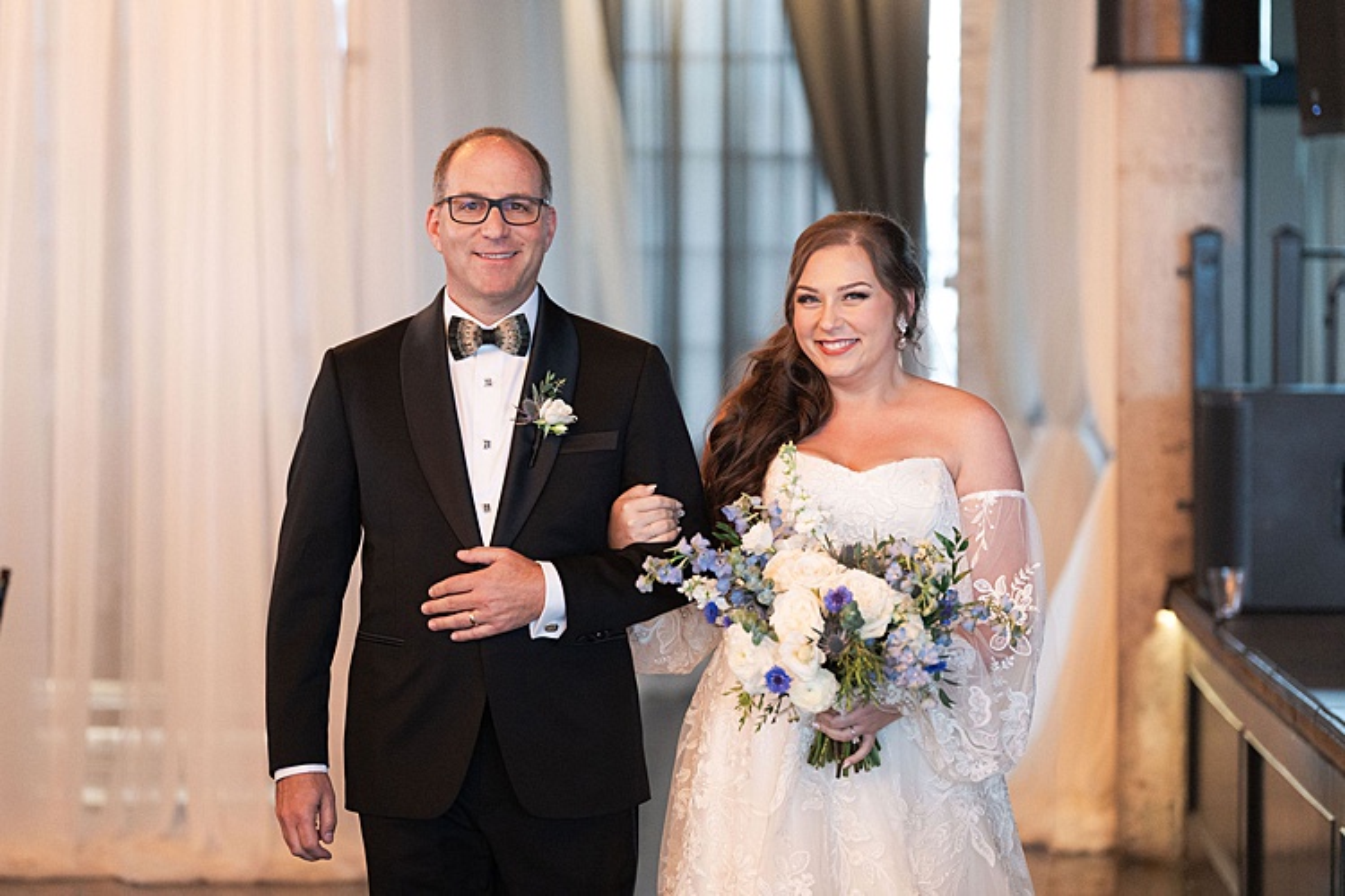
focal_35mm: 108
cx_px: 672
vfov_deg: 12.7
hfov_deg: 18.9
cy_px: 448
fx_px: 4031
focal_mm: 105
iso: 3200
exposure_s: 1/200
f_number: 2.8
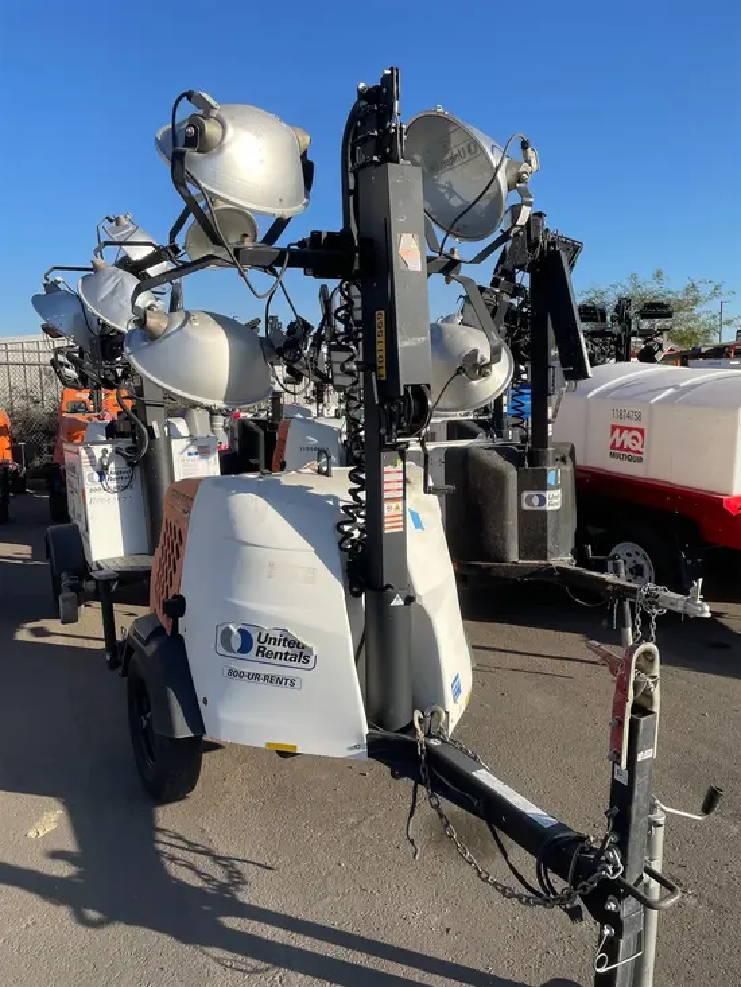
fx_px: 742
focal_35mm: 26
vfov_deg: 67.3
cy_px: 494
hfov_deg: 53.1
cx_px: 370
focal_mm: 4.2
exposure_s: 1/2882
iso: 32
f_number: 1.6
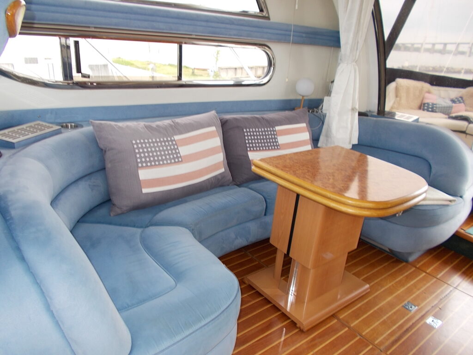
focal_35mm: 26
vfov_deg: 53.1
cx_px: 236
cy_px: 178
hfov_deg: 67.3
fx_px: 355
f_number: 3.2
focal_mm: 4.6
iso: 80
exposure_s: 1/30
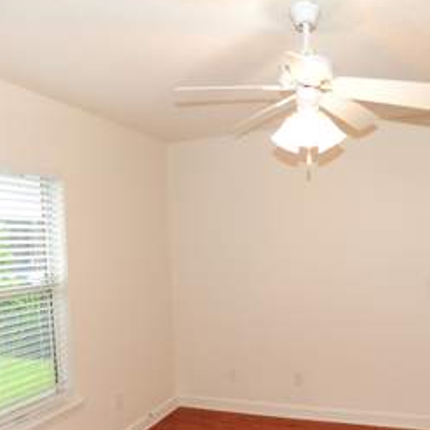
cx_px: 291
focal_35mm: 28
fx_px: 394
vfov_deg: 56.9
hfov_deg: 55.9
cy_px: 257
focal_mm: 17
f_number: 3.5
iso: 1600
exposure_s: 1/250
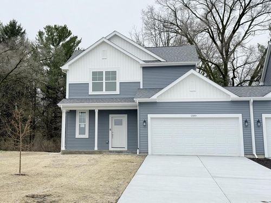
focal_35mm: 48
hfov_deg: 39.7
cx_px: 136
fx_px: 376
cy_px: 102
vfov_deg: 30.3
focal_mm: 6.76
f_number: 1.78
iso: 80
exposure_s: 1/2273
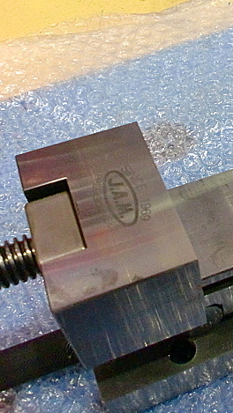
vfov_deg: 39.9
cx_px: 272
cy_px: 207
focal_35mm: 52
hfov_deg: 21.6
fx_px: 571
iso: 800
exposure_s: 1/60
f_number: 3.1
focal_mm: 6.3
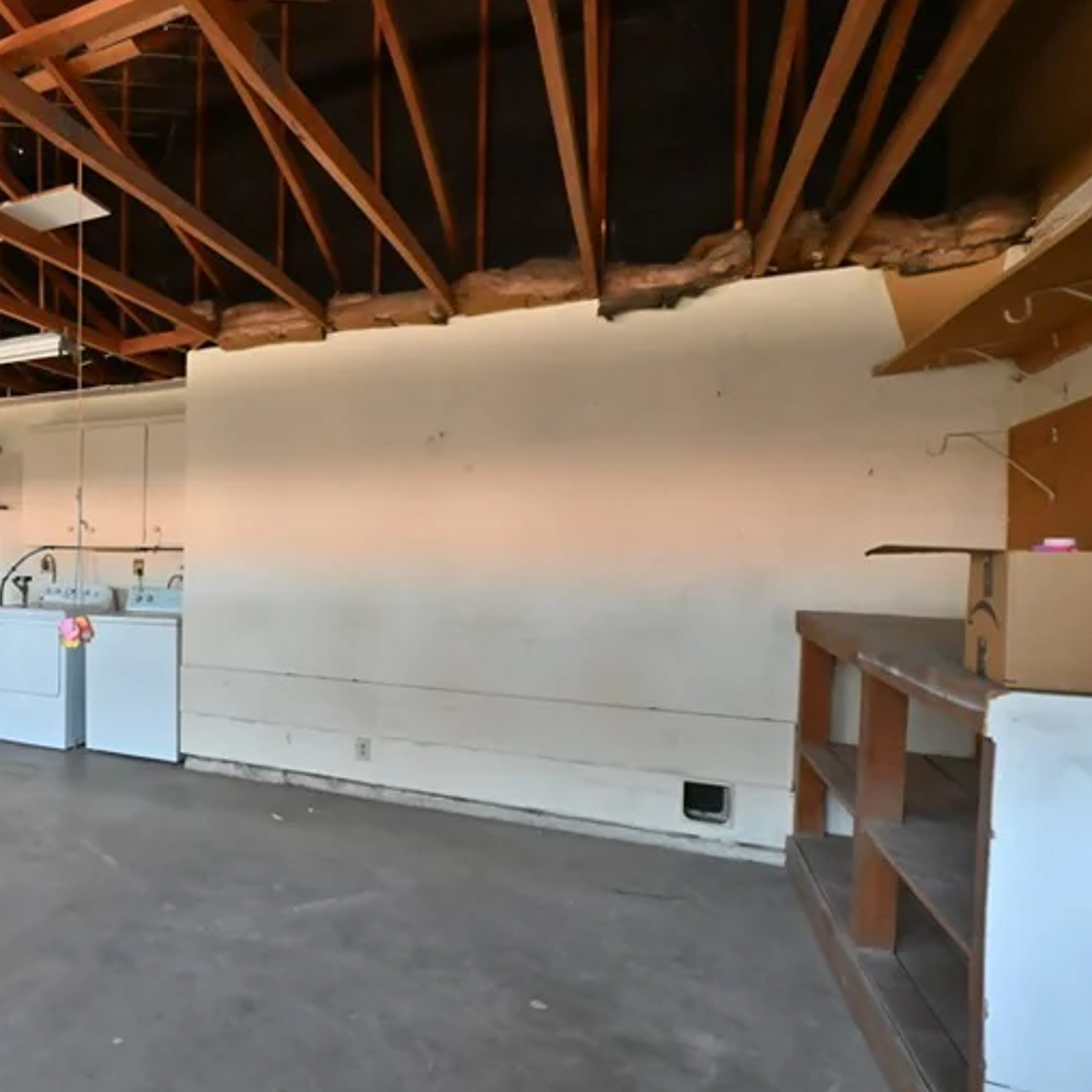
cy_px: 558
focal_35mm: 24
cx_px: 47
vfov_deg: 65.0
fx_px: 857
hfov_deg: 53.8
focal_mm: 14
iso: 12800
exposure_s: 1/60
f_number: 10
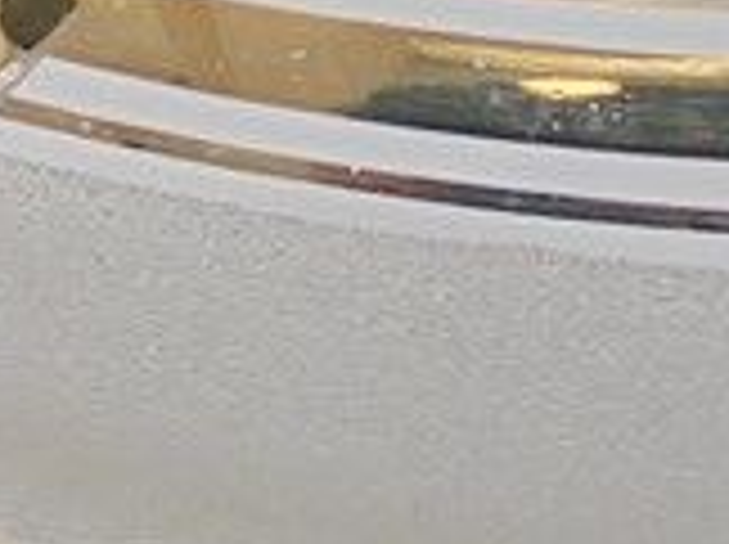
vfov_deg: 7.3
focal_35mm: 189
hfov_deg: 9.2
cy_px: -803
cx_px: -1125
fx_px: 3974
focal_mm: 6.1
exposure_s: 1/80
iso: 100
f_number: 4
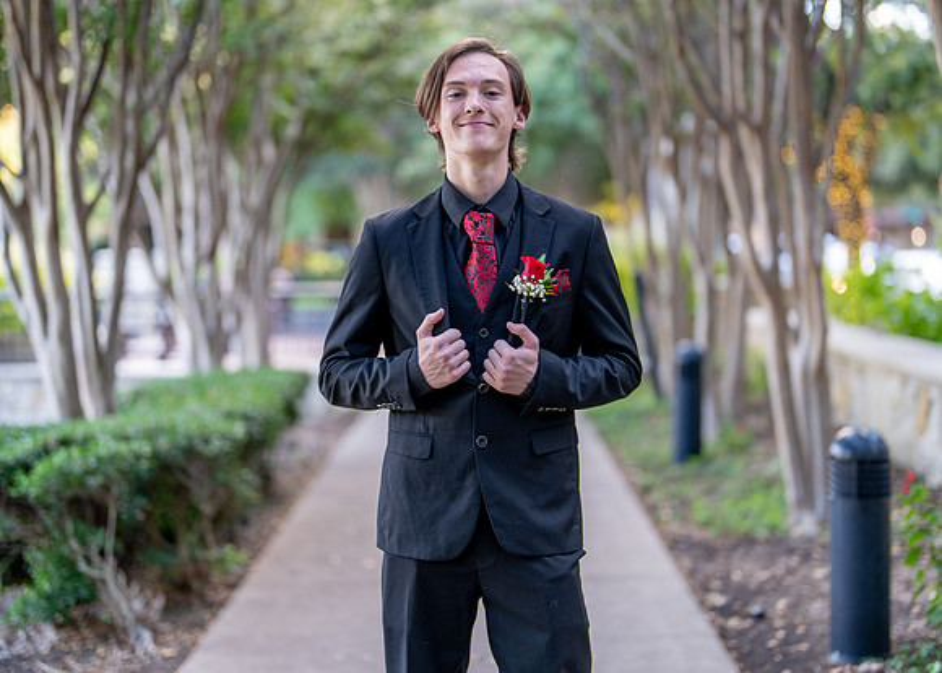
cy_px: 297
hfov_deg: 33.5
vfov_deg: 24.2
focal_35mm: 59
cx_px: 483
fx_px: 1567
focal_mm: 50
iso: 160
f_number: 1.2
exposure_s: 1/320
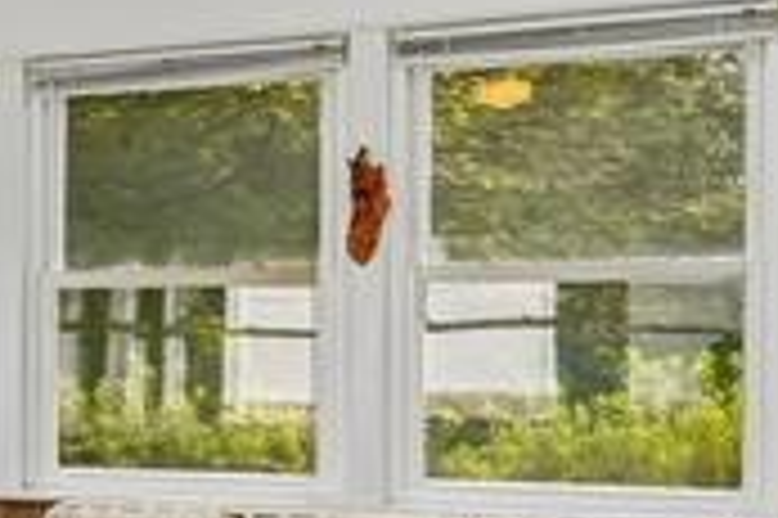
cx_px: -234
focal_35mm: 83
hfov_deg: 22.0
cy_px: 428
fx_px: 1792
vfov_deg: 16.3
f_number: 8
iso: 400
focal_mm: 14
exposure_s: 1/50
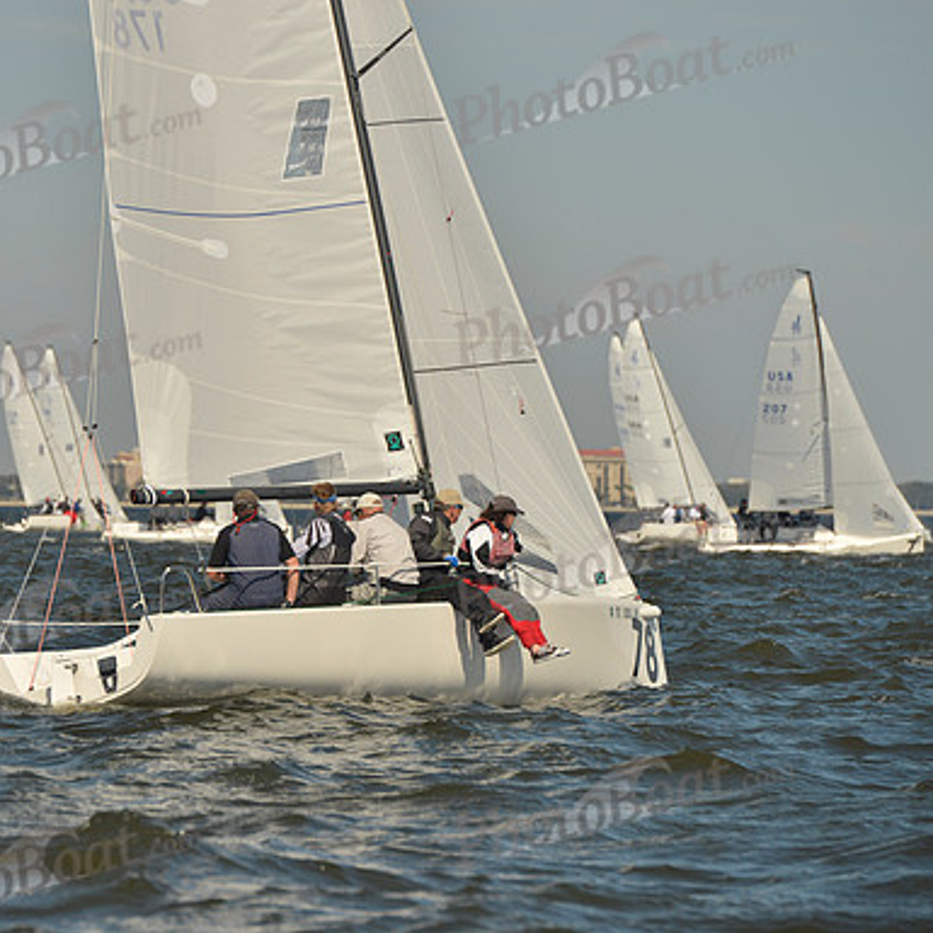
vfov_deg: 7.0
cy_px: 466
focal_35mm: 250
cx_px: 330
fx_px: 7623
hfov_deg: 7.0
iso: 200
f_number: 7.1
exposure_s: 1/800
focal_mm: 195
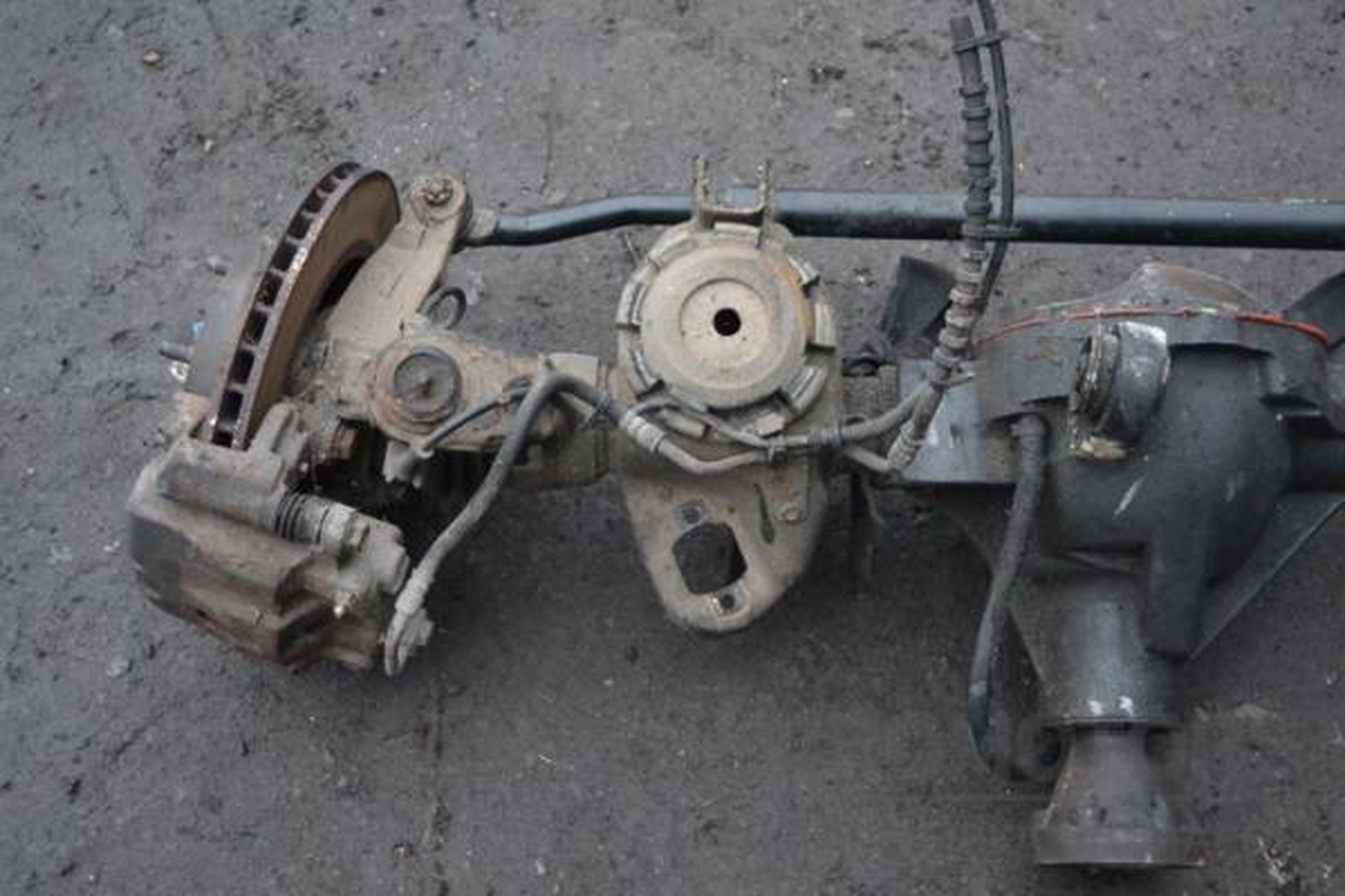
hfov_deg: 43.6
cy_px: 448
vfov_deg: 29.9
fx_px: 1681
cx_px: 672
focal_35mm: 45
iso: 3200
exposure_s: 1/50
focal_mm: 30
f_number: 4.5
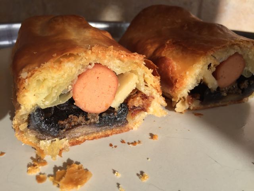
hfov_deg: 61.7
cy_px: 96
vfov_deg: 48.2
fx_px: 213
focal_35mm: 29
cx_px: 127
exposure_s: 1/335
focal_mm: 4.15
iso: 32
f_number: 2.2
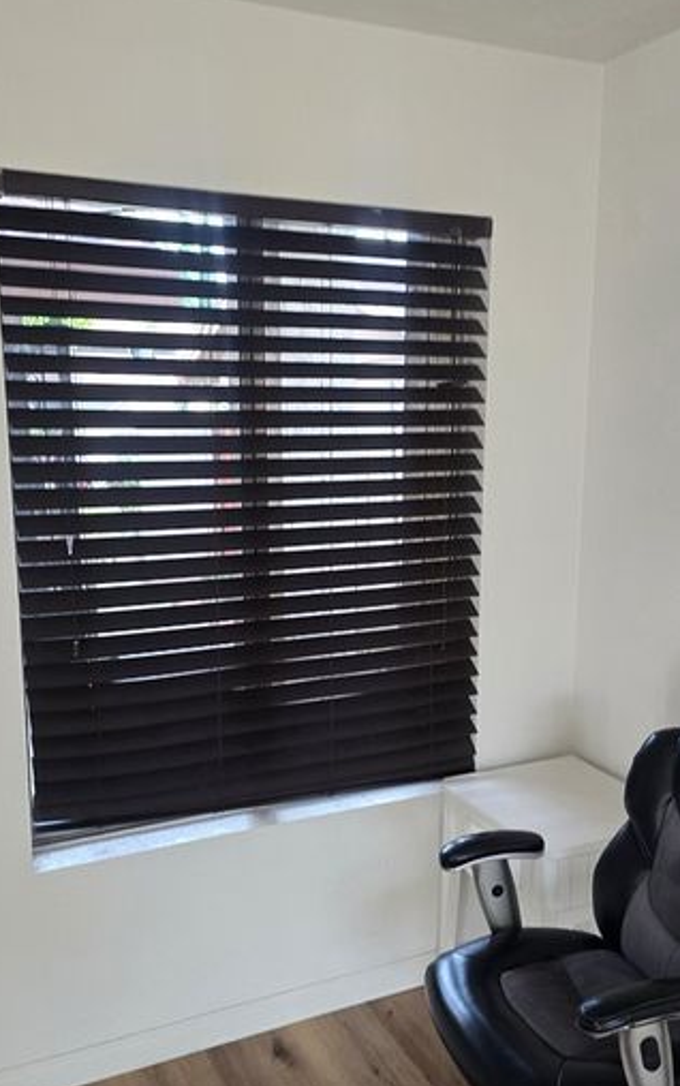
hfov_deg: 39.4
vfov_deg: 59.6
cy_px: 580
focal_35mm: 32
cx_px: 314
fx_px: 948
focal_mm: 6.3
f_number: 1.7
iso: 250
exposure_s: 1/120
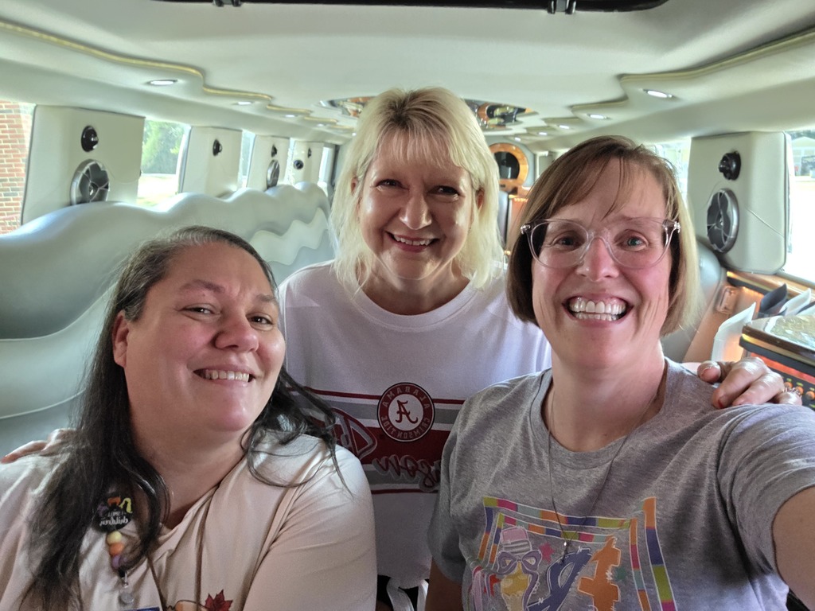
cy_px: 306
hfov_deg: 69.4
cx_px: 408
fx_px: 589
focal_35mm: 25
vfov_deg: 54.9
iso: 1000
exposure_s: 1/17.2
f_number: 2.2
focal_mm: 3.3
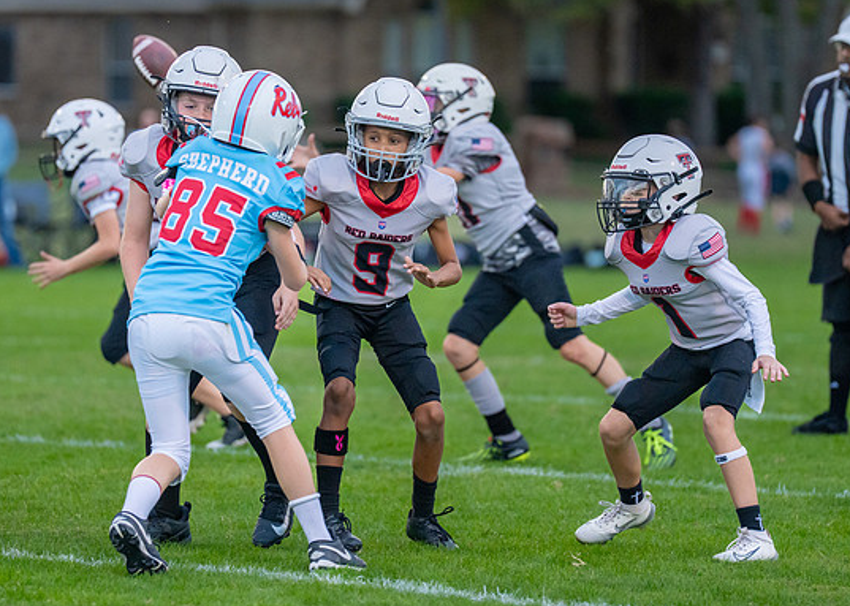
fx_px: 7842
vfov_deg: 4.4
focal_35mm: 325
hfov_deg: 6.2
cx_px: 374
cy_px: 256
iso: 1600
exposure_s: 1/1250
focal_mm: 200
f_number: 2.8
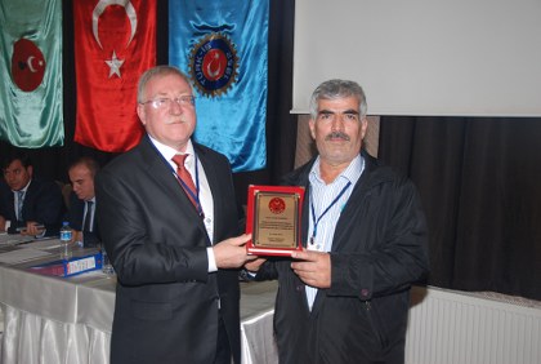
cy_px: 182
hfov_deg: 46.3
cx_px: 270
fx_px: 633
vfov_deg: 32.0
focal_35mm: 42
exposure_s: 1/60
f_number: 4
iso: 200
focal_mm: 28
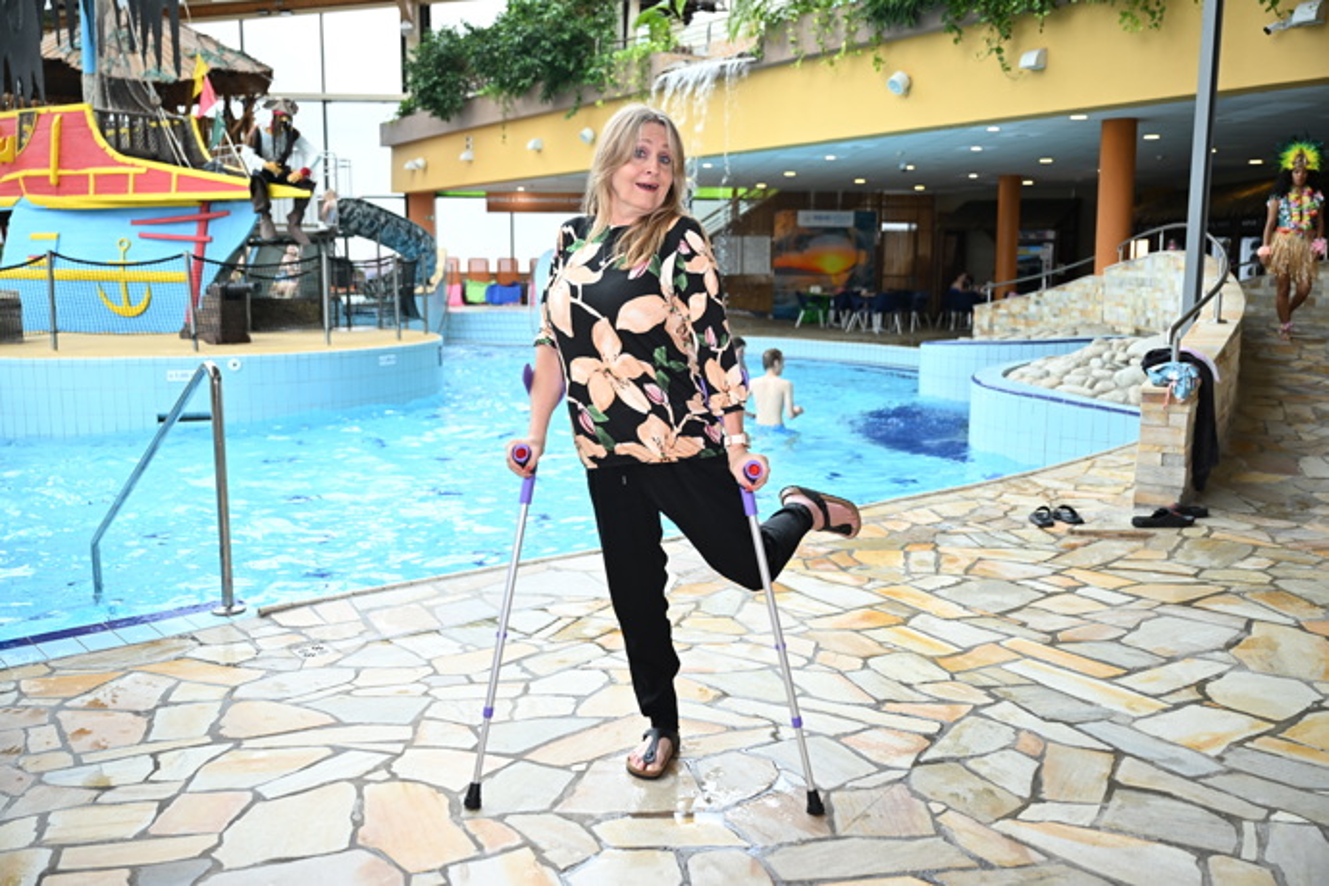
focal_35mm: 32
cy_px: 443
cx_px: 664
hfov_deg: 58.7
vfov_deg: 41.1
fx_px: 1181
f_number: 2.8
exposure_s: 1/400
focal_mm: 32
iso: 500
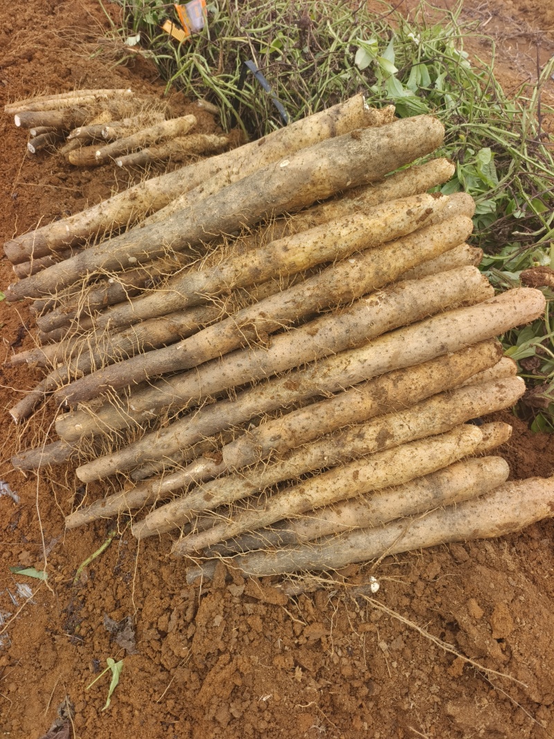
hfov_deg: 58.9
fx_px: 491
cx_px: 277
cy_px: 370
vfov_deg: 73.9
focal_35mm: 23
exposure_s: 1/256
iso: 100
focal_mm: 5.5
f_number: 1.75
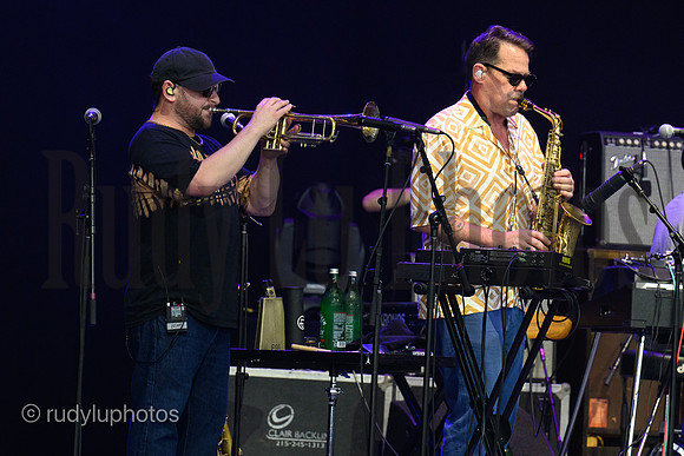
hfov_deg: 7.2
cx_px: 342
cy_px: 228
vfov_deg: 4.8
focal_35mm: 285
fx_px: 5416
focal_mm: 190
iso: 3200
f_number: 6.3
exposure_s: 1/250
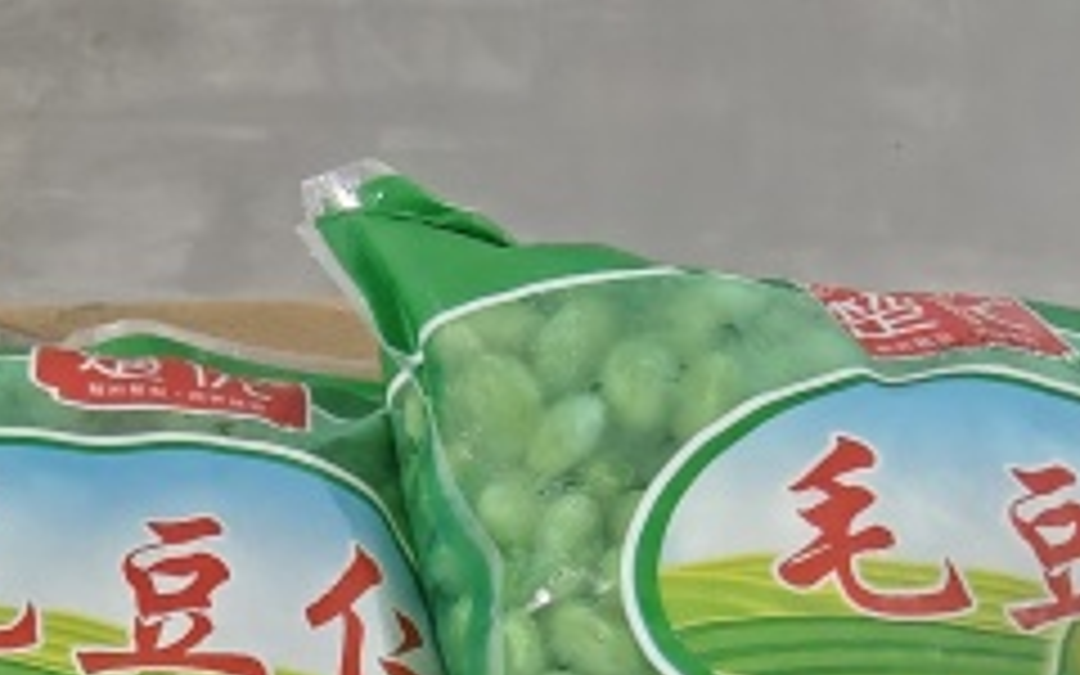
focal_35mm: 53
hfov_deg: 35.7
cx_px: 86
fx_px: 1560
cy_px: 1094
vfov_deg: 20.0
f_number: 2
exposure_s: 1/63
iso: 8000
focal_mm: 2.3
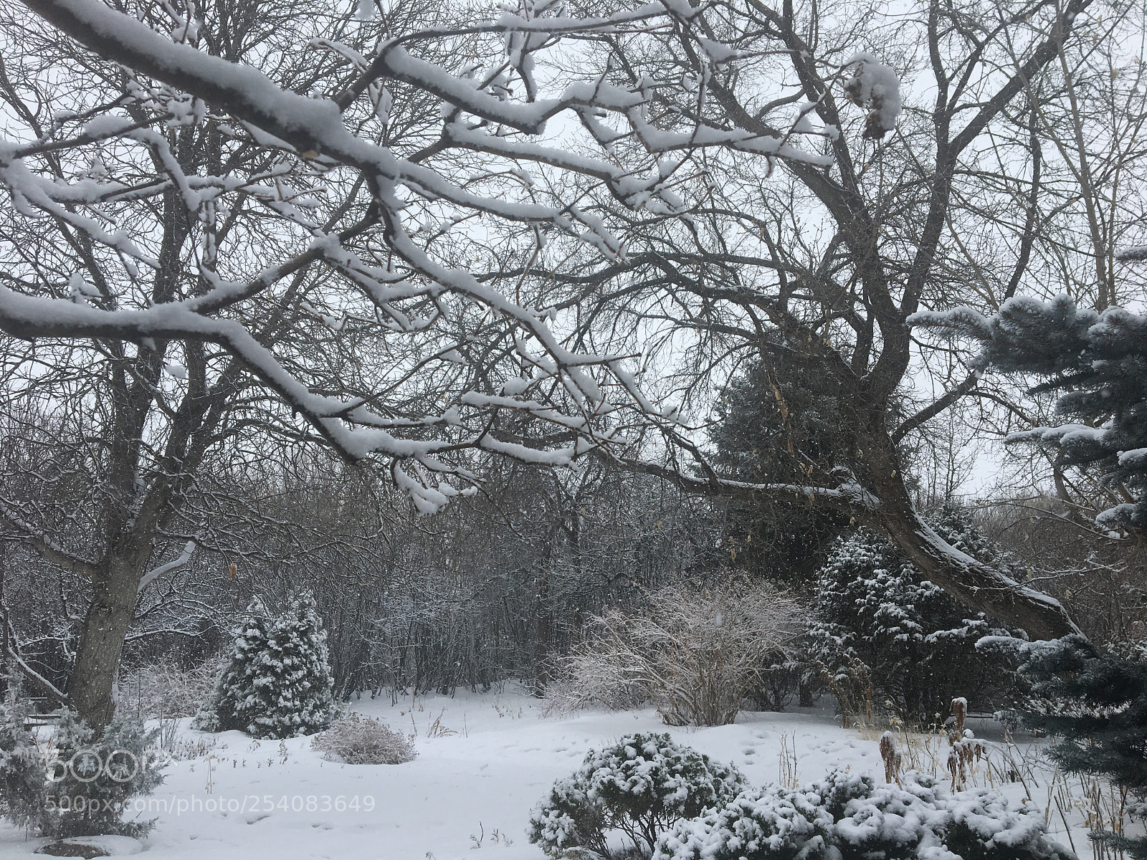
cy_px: 430
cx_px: 574
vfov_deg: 48.2
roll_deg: +0.1
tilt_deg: +13.3
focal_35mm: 29
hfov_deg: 61.7
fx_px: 961
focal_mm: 4.15
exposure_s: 1/1166
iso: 25
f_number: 2.2
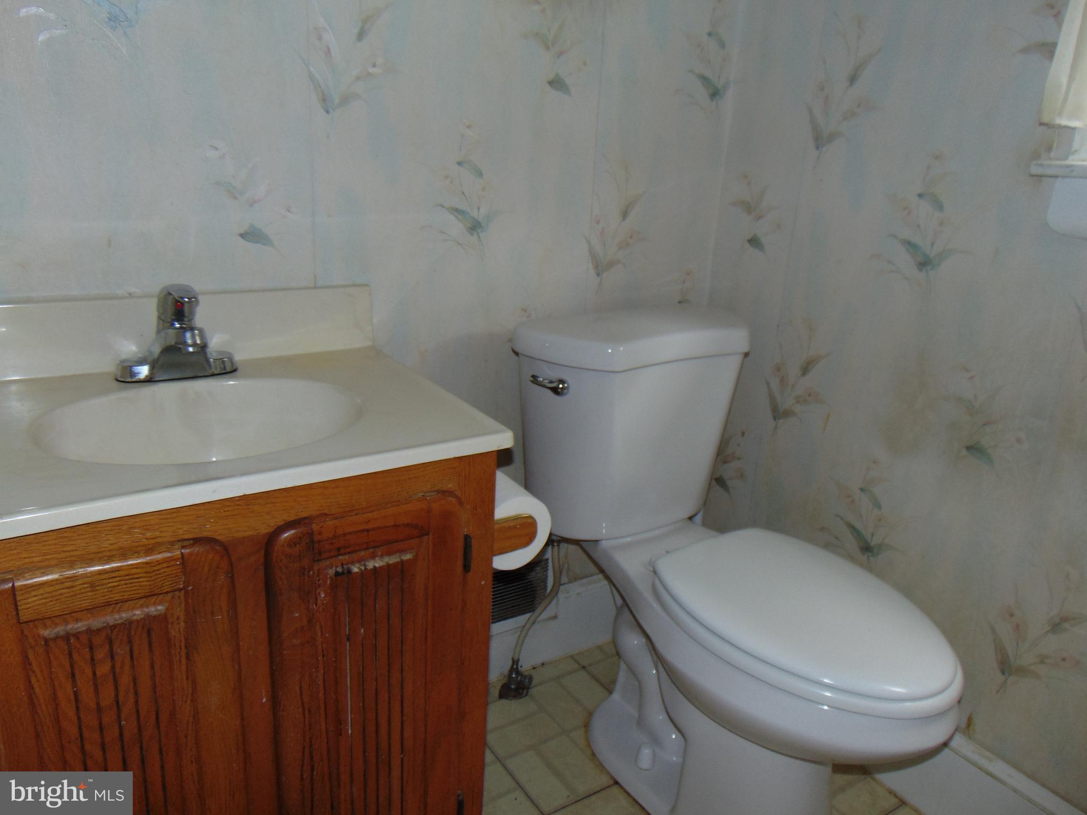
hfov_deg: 69.4
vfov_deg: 54.9
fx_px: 785
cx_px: 544
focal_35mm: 25
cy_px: 408
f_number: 3
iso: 80
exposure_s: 1/30
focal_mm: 4.5
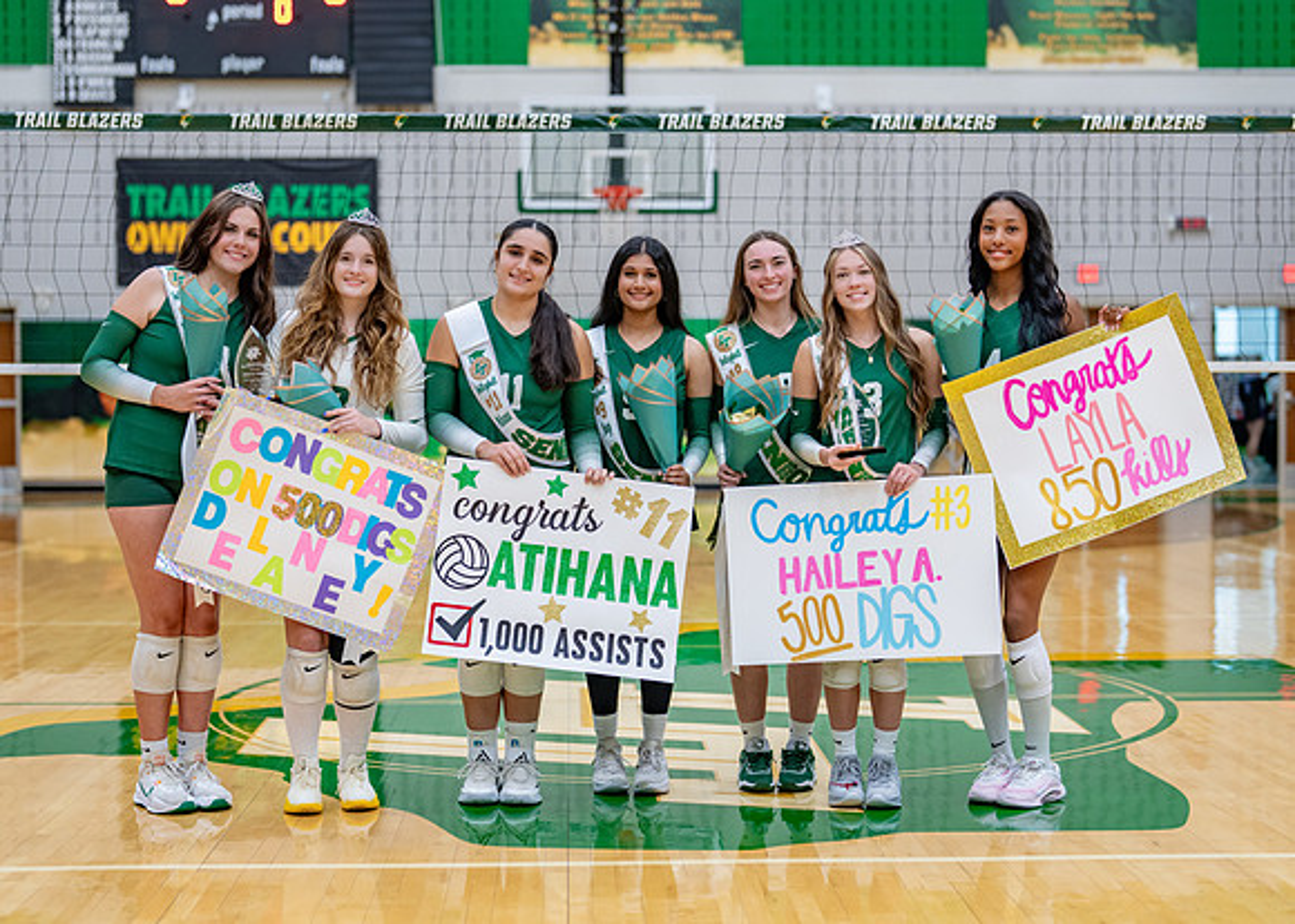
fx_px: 2351
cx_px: 638
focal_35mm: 64
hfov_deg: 30.8
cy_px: 434
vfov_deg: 22.2
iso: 640
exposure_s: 1/500
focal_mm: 50
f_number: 1.6
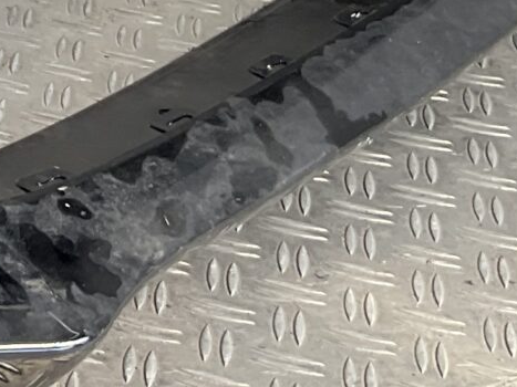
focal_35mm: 159
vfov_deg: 8.9
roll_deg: -5.8
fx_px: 2374
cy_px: -321
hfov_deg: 11.2
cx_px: -530
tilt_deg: -19.7
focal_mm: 3
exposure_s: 1/147
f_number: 1.8
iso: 16
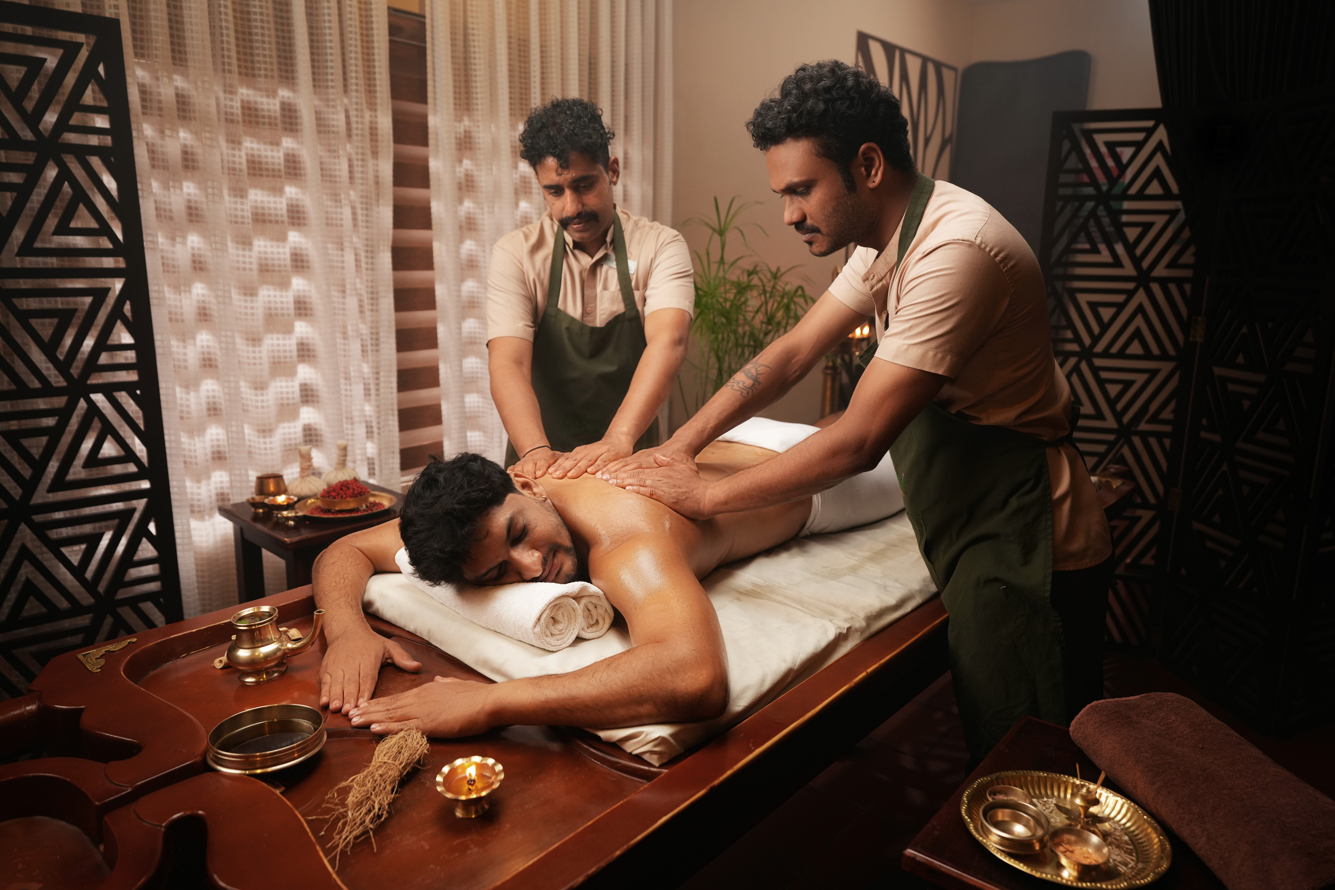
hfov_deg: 73.7
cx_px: 668
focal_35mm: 24
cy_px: 445
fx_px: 890
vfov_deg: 53.1
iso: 640
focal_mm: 24
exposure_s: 1/100
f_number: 3.2
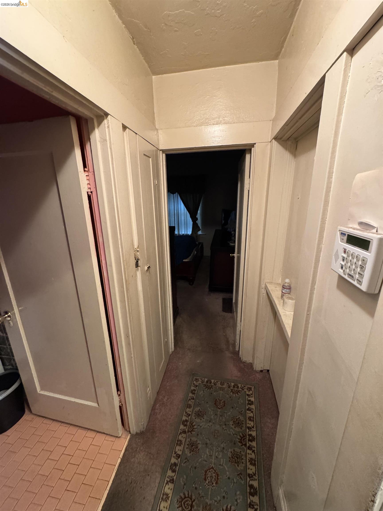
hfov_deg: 85.7
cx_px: 192
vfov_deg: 102.1
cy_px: 256
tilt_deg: -16.6
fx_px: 207
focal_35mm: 14
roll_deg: +1.6
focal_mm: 2.22
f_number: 2.2
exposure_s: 1/60
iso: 1000
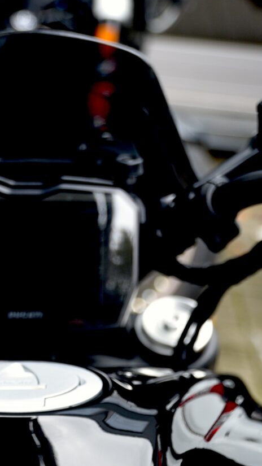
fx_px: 1766
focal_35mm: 143
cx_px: 26
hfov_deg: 8.5
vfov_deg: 14.0
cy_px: 708
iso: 200
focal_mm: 44
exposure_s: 1/60
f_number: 4
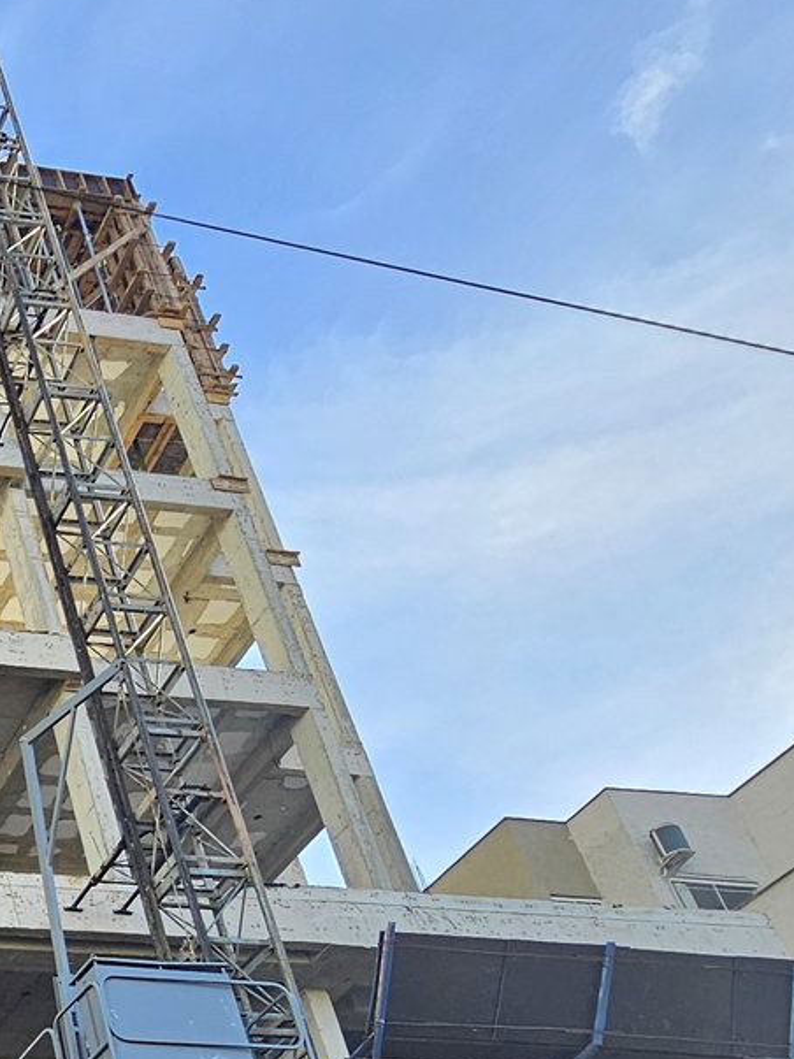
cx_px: -395
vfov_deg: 39.0
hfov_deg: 24.5
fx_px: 1407
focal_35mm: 46
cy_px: 905
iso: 50
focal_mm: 2.2
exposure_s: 1/568
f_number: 2.2
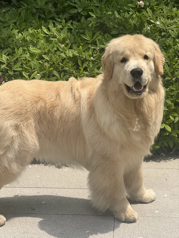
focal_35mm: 120
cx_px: 90
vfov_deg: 16.4
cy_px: 119
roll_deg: -0.3
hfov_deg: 12.3
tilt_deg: -15.2
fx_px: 827
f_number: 2.8
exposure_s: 1/1114
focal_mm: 15.66
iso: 64
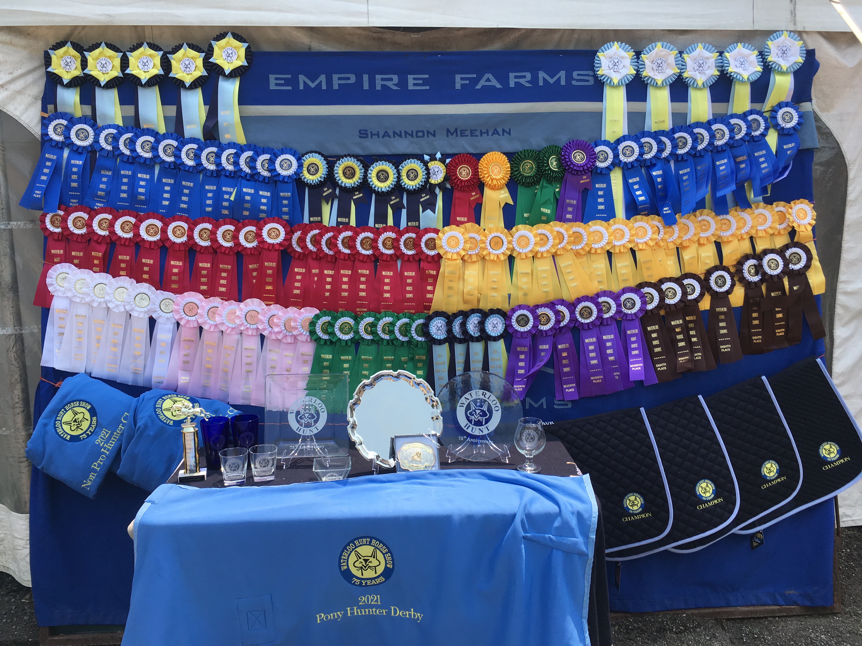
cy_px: 323
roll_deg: +1.1
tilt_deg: -9.9
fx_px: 722
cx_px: 431
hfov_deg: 61.7
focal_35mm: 29
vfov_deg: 48.2
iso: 25
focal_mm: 4.15
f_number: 2.2
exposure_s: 1/1115
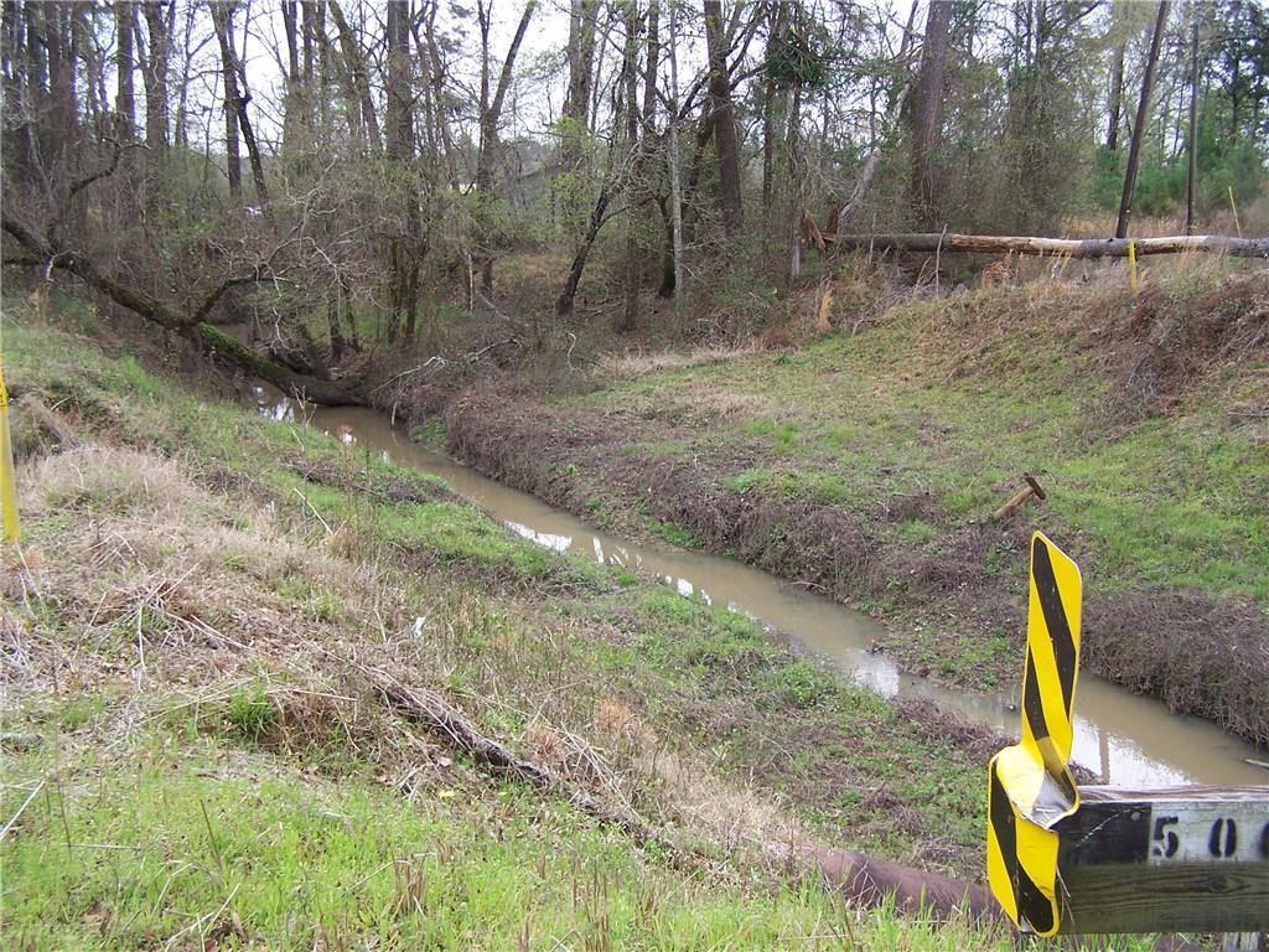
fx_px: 1393
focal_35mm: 38
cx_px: 634
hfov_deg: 49.0
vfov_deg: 37.7
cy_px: 476
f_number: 2.8
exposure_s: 1/180
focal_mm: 6.3
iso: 80
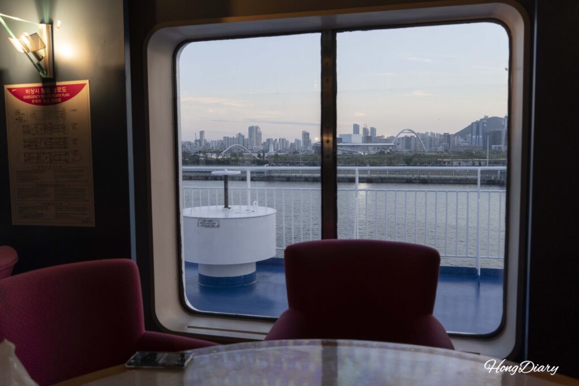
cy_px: 193
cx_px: 290
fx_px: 499
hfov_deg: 60.3
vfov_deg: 42.3
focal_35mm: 31
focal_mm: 31
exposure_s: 1/160
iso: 640
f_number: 4.5
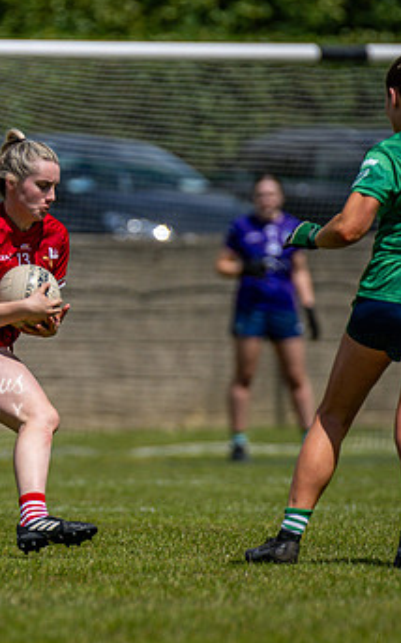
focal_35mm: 698
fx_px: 12220
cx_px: -101
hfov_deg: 1.9
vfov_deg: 3.0
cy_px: 351
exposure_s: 1/6400
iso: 72
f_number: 2.8
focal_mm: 270
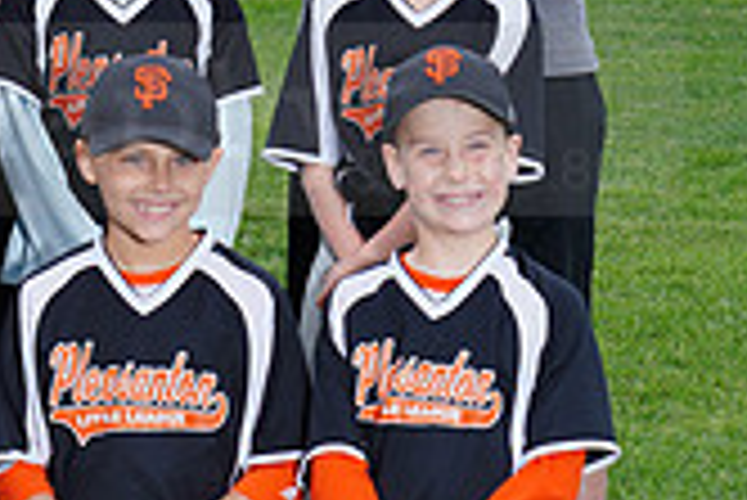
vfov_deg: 4.8
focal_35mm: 287
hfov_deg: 7.1
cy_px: 83
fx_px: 5960
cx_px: -189
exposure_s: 1/200
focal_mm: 82
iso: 200
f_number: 8
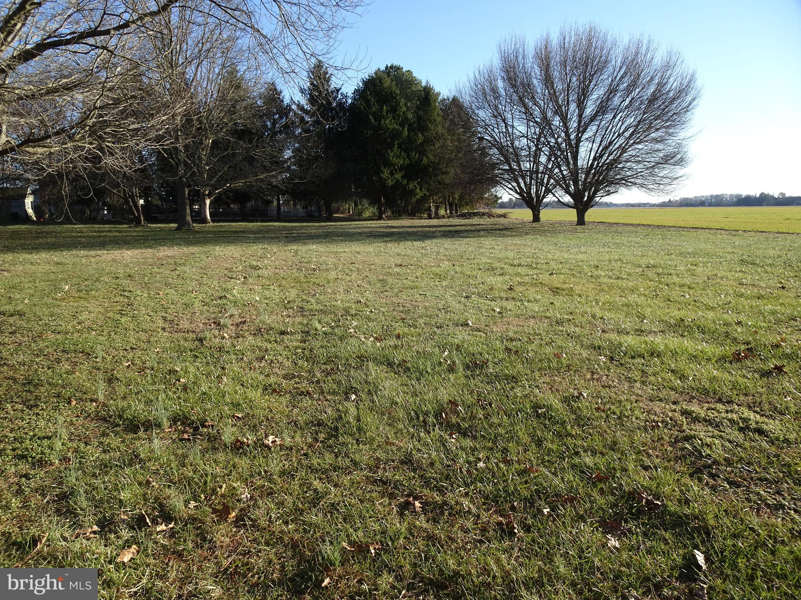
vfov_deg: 54.9
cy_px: 300
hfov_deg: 69.4
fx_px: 578
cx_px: 400
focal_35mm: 25
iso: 80
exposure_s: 1/400
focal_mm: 4.2
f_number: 3.5
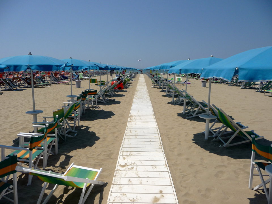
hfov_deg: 63.4
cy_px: 102
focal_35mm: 28
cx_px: 136
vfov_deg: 49.7
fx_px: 220
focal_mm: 4.7
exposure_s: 1/500
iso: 100
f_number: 8
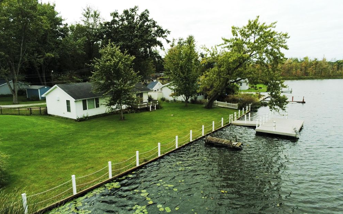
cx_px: 168
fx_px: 234
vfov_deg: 49.2
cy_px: 113
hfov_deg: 72.5
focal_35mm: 25
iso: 147
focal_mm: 4
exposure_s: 1/1923
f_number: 2.4
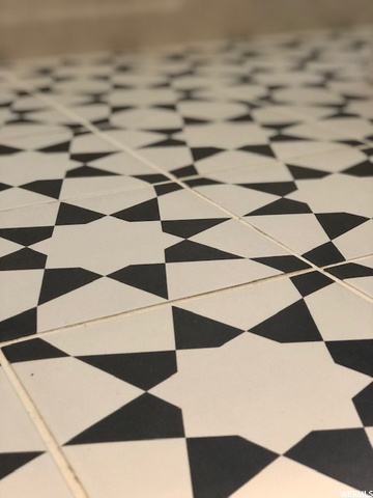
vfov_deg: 33.8
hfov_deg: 25.7
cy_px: 249
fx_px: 819
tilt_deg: -22.3
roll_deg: -0.1
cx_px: 186
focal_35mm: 57
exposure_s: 1/30
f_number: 2.8
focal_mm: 6.6
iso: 400
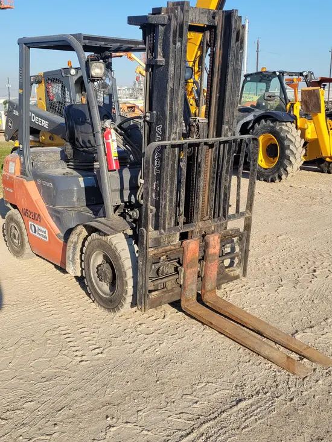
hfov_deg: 53.1
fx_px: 332
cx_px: 166
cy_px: 221
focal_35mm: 26
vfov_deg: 67.3
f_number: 1.8
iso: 40
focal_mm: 5.4
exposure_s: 1/1606
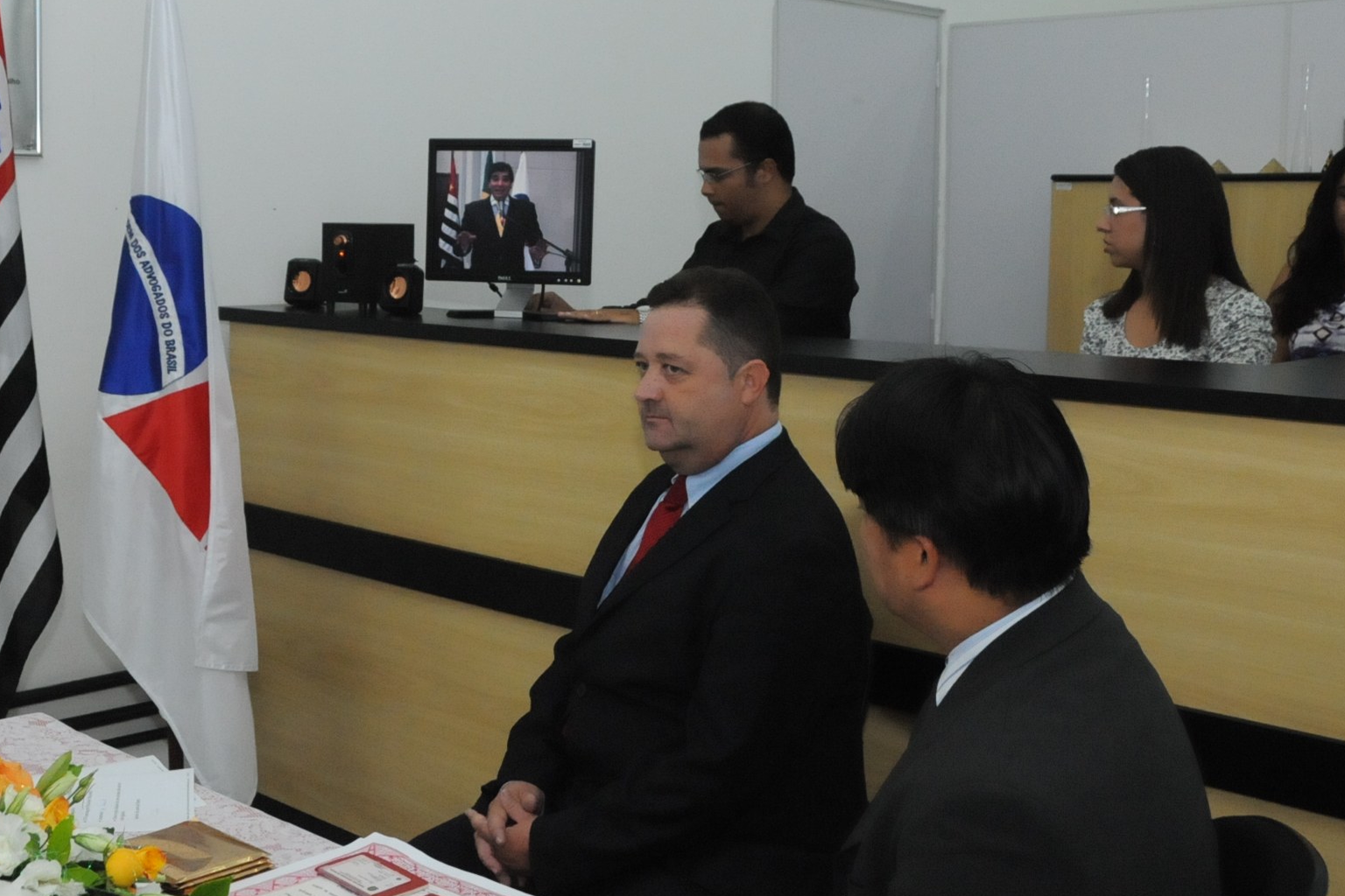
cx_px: 581
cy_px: 332
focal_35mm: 46
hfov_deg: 42.6
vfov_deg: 29.1
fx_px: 1718
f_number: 7.1
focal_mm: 22
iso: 3200
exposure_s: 1/250
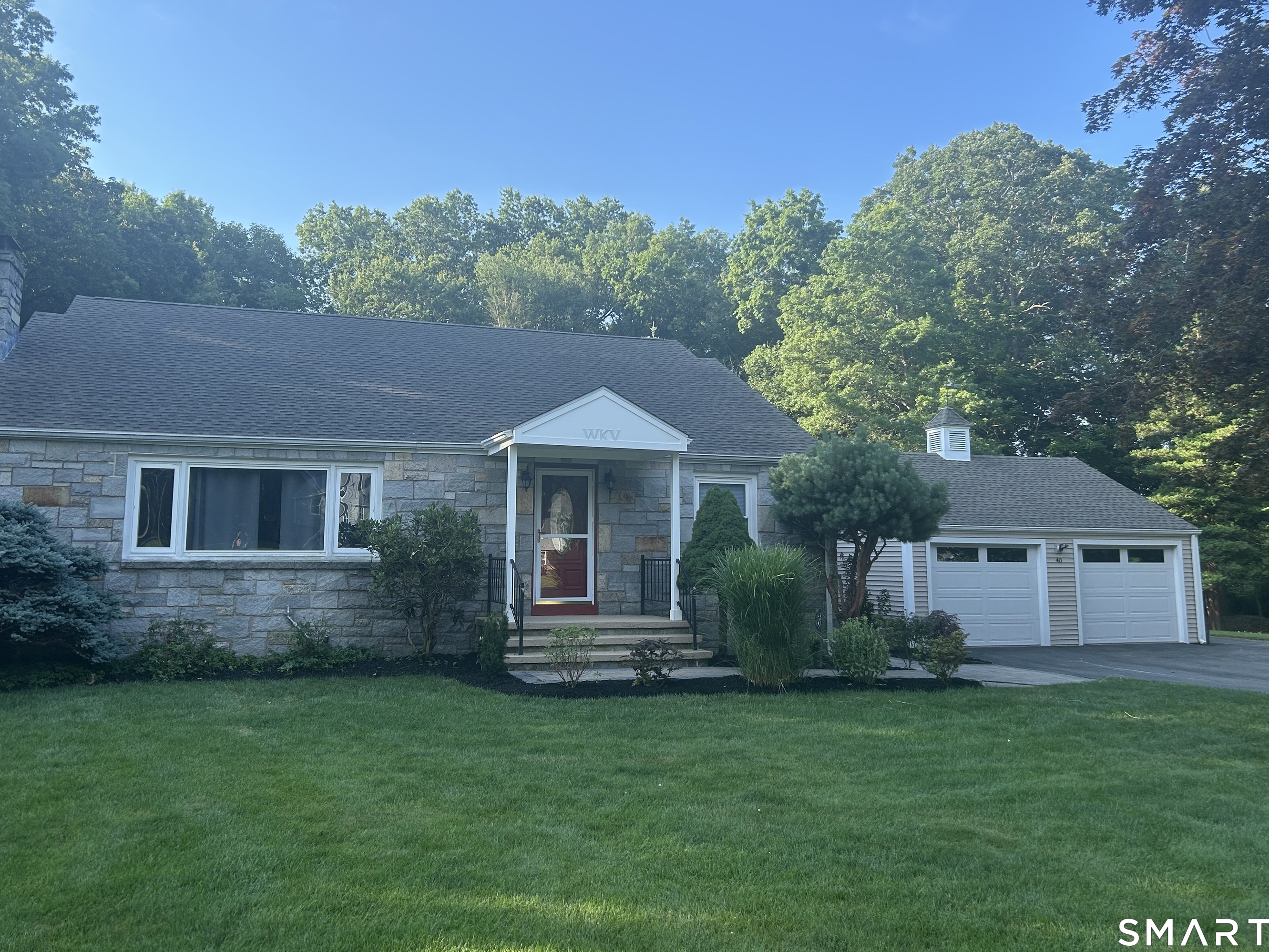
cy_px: 408
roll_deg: +0.5
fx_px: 1100
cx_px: 604
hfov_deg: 59.9
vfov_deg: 46.7
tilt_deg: +7.4
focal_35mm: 30
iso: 50
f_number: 1.5
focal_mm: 5.7
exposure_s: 1/1344
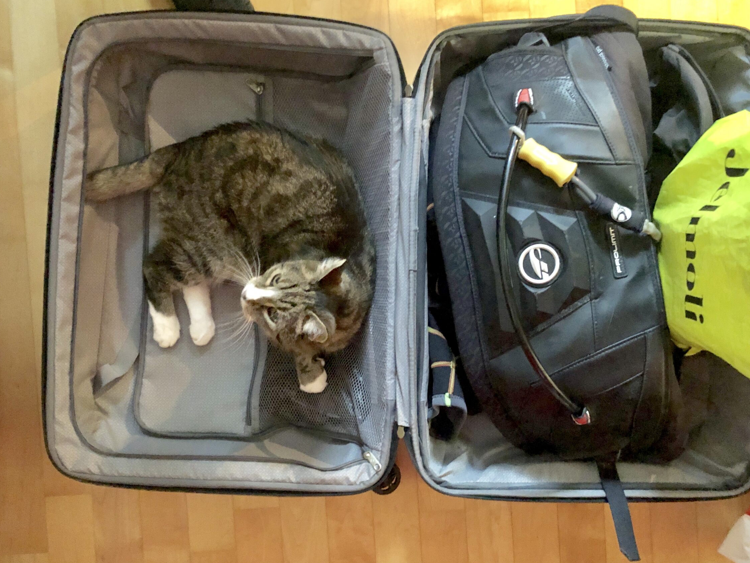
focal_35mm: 32
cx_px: 399
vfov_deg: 44.2
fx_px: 693
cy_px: 288
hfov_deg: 56.8
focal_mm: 4
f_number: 1.8
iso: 400
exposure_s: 1/4
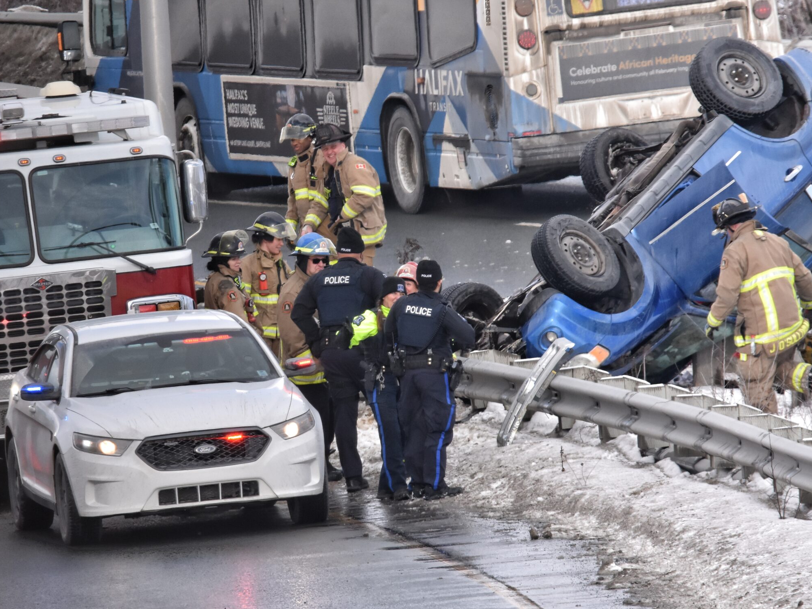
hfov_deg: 1.8
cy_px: 326
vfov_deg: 1.3
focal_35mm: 1110
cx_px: 341
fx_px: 26038
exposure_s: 1/833
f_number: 9
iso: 1000
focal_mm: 600
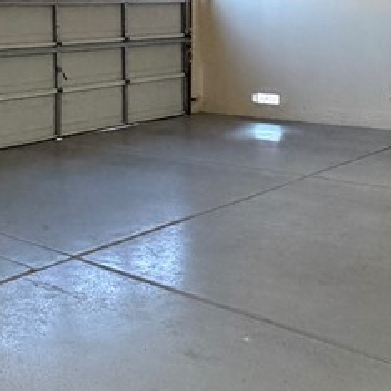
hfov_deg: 29.7
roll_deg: +2.2
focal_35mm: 54
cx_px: 8
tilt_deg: -6.3
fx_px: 690
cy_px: 100
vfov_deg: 31.1
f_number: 2.2
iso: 500
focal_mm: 2.22
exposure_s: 1/60
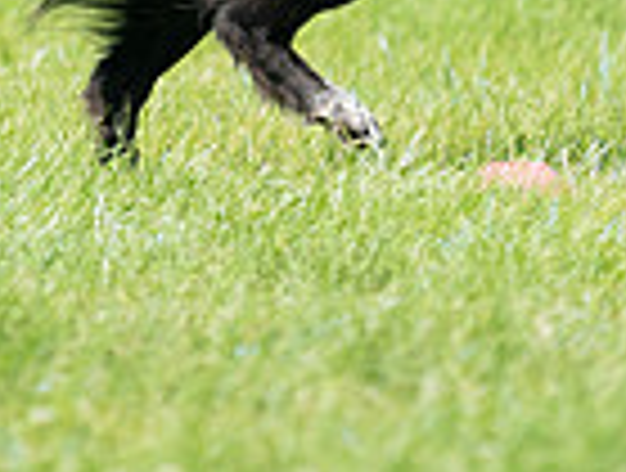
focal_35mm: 1020
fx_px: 18494
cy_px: -393
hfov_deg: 1.9
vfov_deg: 1.5
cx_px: 207
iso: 1600
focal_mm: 255
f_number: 5.6
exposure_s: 1/4000
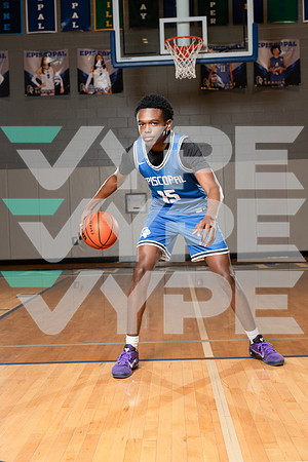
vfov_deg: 41.1
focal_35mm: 48
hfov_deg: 28.1
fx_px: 616
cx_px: 154
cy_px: 231
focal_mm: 48
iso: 400
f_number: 5.6
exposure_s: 1/250
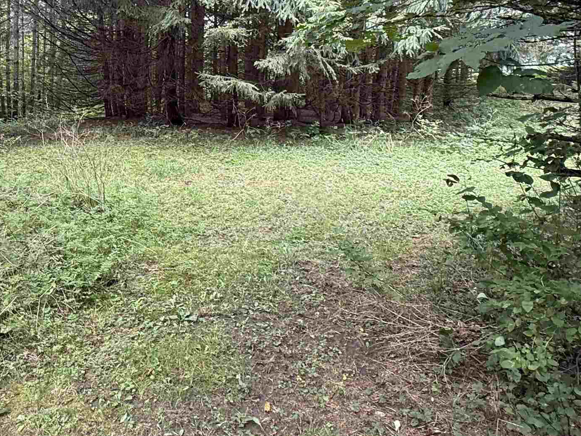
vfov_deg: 44.2
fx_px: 520
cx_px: 131
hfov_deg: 55.0
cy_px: 120
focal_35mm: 31
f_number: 2.2
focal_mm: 2.22
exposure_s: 1/99
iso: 160
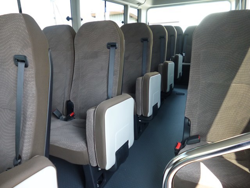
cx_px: 125
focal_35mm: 24
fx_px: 173
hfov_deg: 71.6
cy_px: 94
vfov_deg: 56.8
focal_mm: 4.3
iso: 160
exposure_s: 1/60
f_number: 2.8
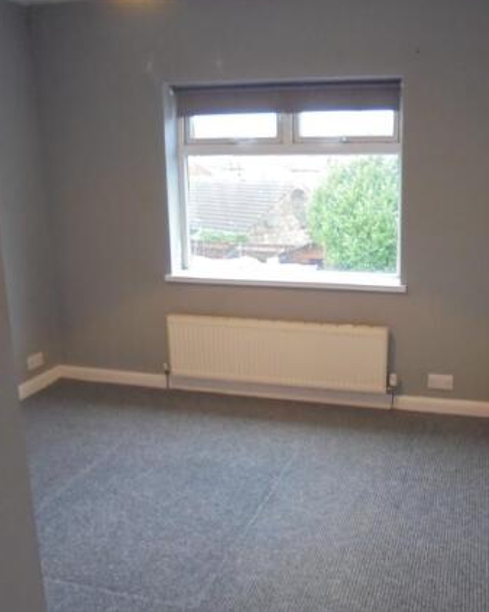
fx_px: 634
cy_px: 297
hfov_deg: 41.6
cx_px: 332
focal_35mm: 35
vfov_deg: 51.5
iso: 400
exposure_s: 1/8
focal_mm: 4.6
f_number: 3.5
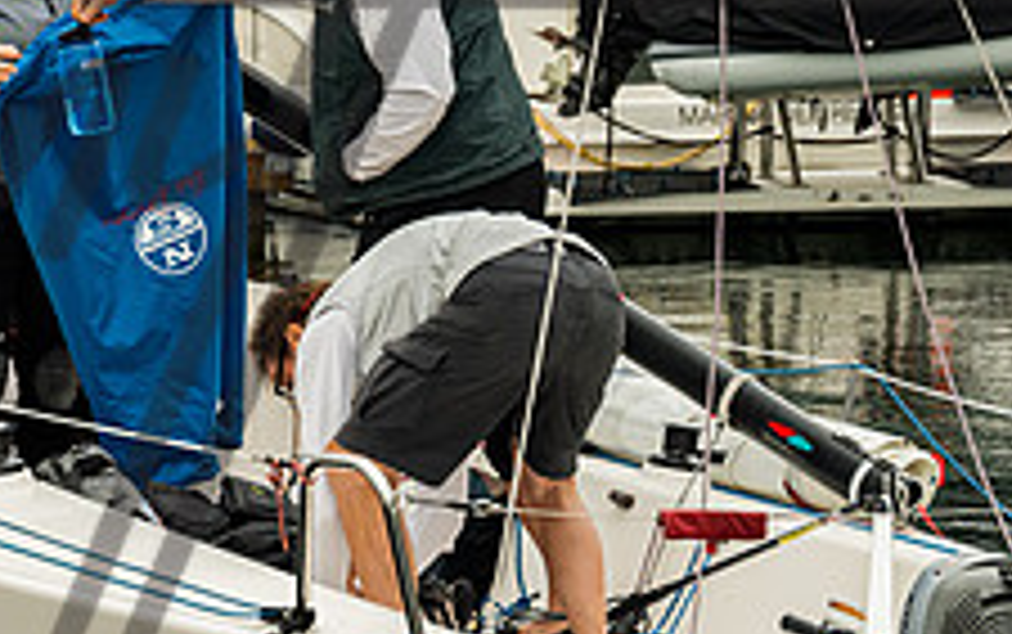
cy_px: 105
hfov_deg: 8.4
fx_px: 6845
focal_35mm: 248
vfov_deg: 5.3
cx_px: -160
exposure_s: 1/320
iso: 320
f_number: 6.3
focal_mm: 92
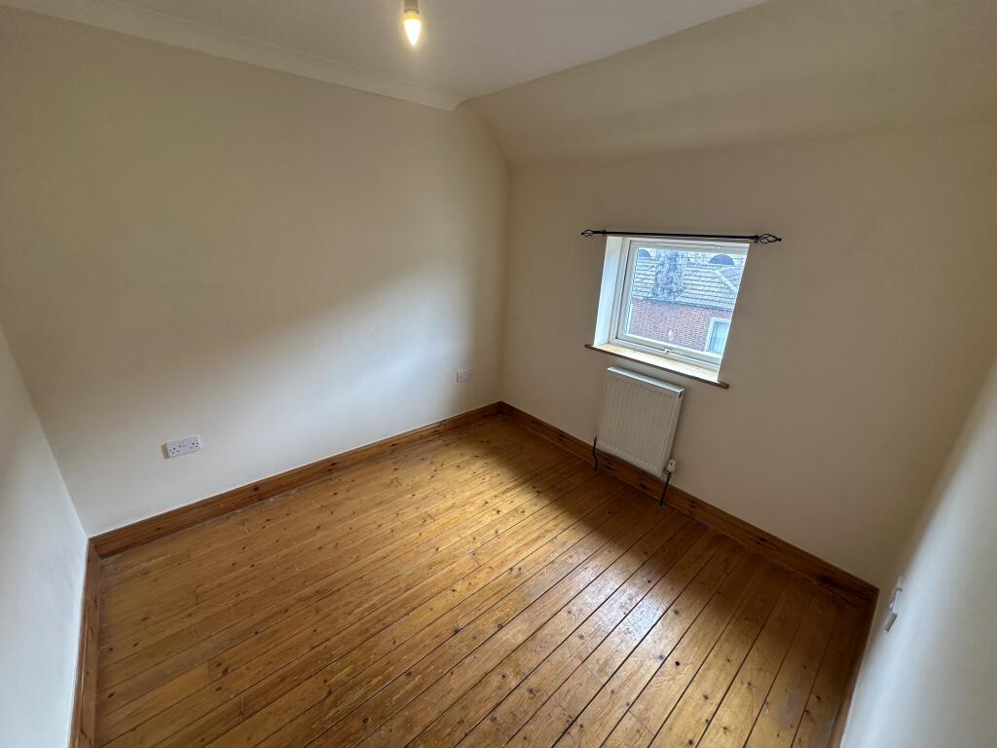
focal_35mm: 14
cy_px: 374
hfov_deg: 102.1
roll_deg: -1.7
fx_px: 403
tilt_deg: -19.4
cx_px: 498
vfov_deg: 85.7
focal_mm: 2.22
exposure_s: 1/100
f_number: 2.2
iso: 125
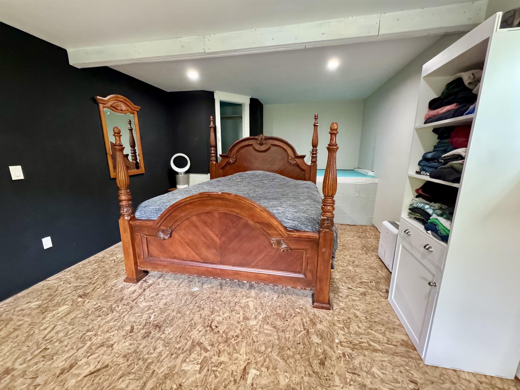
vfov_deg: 85.7
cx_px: 260
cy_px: 195
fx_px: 210
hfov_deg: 102.1
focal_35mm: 14
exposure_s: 1/60
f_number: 2.2
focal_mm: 2.22
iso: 1250
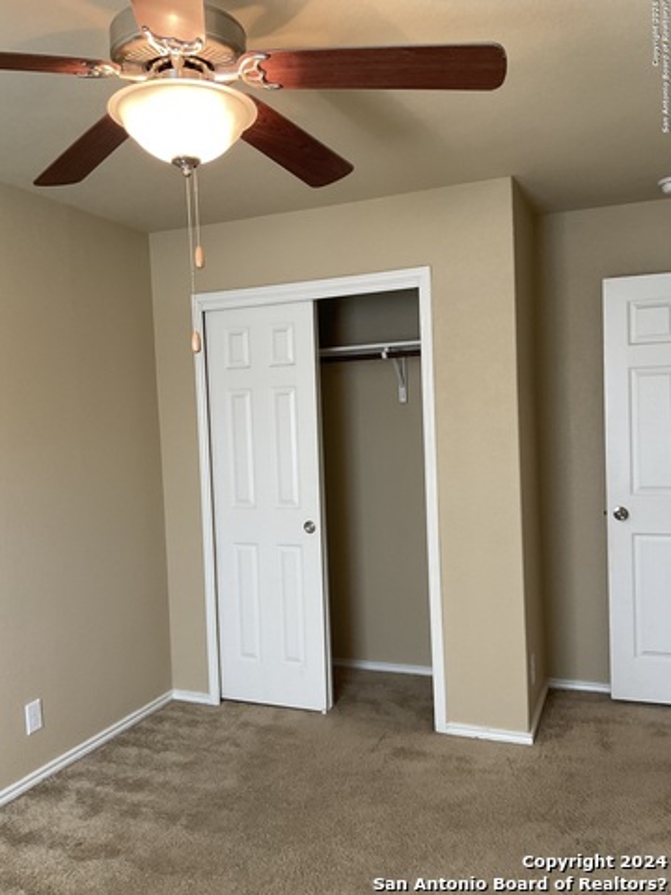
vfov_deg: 61.7
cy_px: 448
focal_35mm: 29
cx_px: 336
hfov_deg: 48.2
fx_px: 750
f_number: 1.8
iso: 64
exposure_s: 1/60
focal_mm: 3
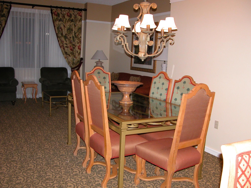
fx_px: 261
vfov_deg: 39.7
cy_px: 92
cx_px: 128
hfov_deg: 51.4
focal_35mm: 36
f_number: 2.8
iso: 200
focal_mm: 8.9
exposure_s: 1/60
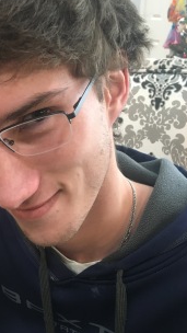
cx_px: 43
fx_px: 335
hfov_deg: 30.6
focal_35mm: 38
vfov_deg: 52.7
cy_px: 177
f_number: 2.2
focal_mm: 4.15
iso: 200
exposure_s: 1/20
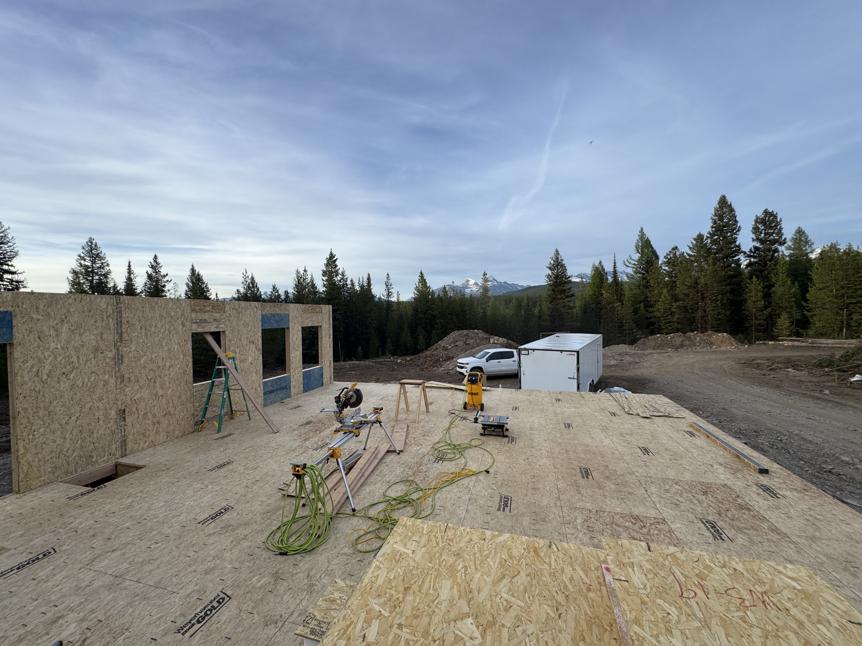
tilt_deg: -1.1
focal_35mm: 14
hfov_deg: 102.1
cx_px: 431
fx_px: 349
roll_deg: +0.3
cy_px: 323
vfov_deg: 85.7
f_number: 2.2
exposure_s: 1/495
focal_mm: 2.22
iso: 40
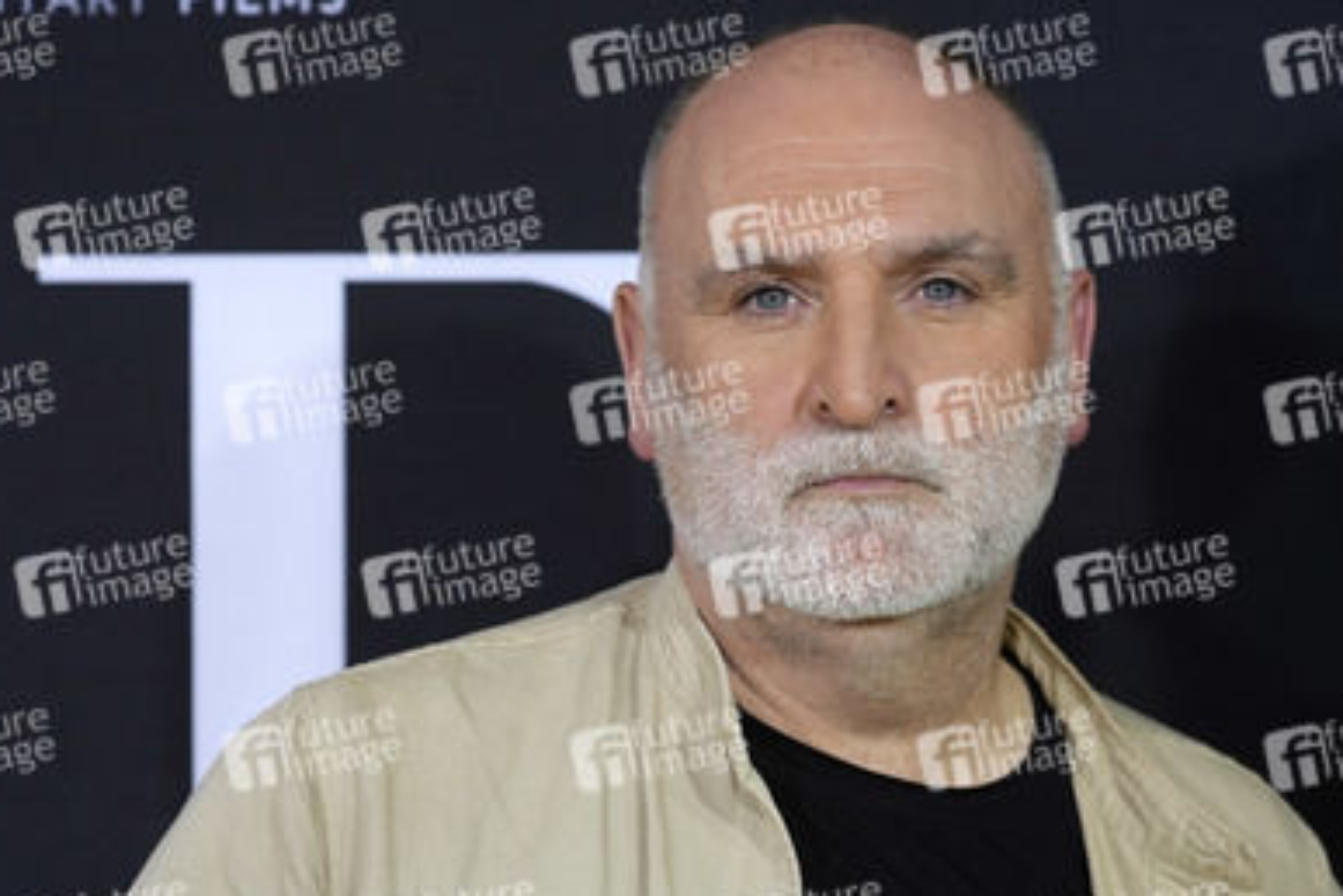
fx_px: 5558
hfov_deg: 13.8
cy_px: 490
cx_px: 704
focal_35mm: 149
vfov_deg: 9.2
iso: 1600
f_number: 5
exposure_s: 1/400
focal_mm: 128
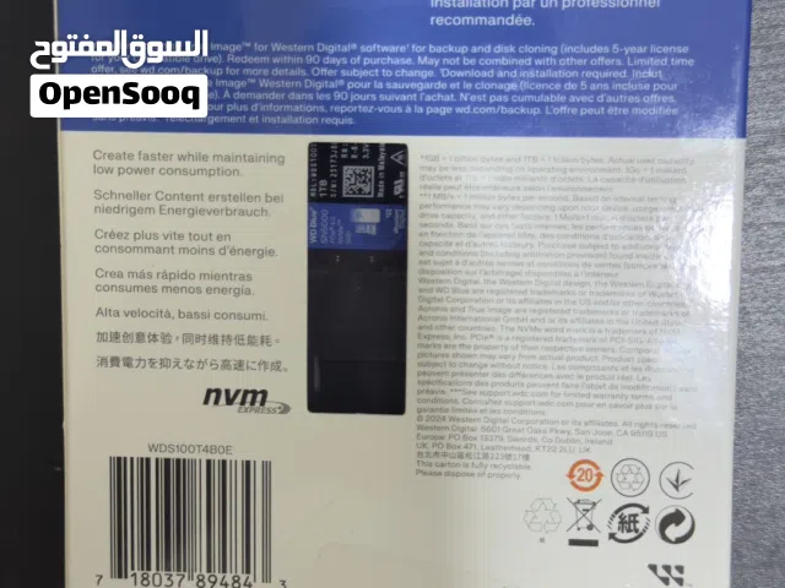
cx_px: 392
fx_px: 794
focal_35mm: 35
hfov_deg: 52.6
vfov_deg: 40.7
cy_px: 294
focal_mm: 6.76
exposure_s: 1/33
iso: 320
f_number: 1.78
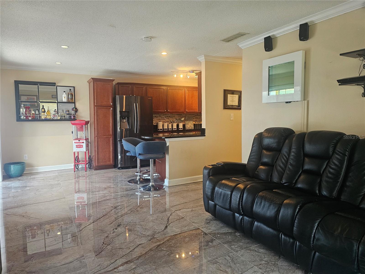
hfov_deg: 73.9
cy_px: 137
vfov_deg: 58.9
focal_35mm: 23
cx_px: 182
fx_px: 243
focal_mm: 6.3
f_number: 1.7
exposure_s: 1/120
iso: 400
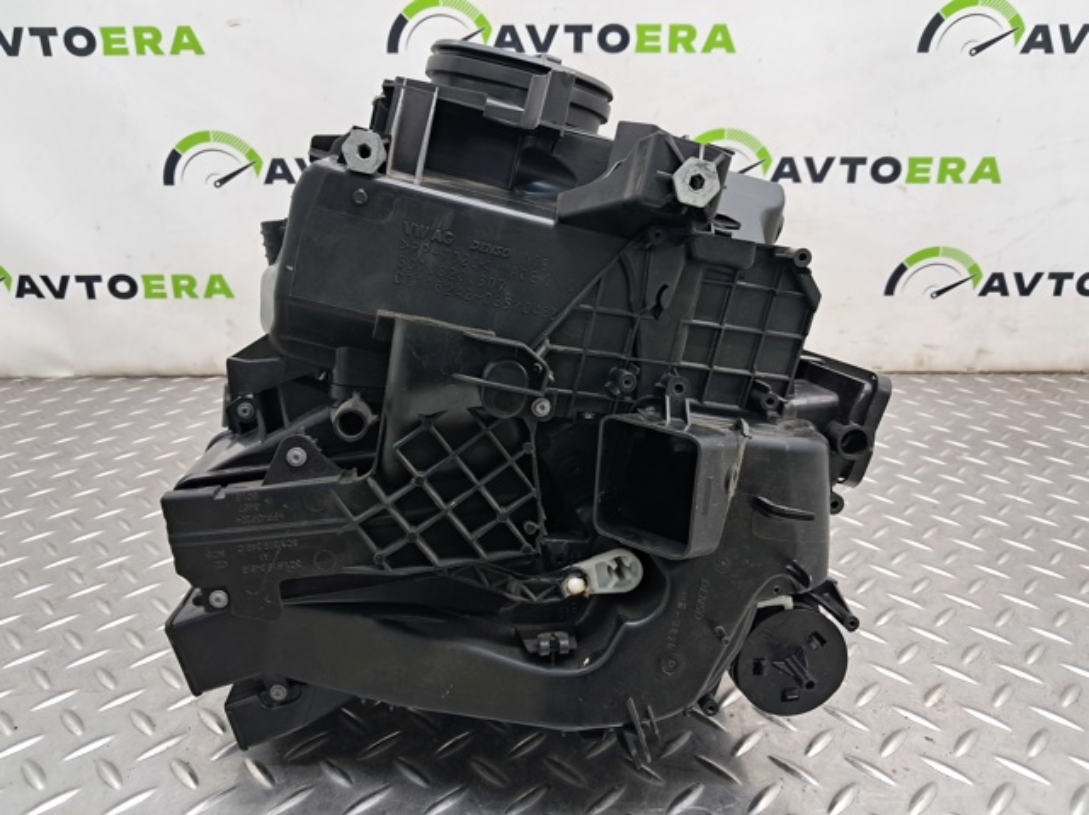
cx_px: 544
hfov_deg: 65.4
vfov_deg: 51.3
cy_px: 408
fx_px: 849
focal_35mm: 27
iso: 160
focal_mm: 4
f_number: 1.8
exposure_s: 1/50
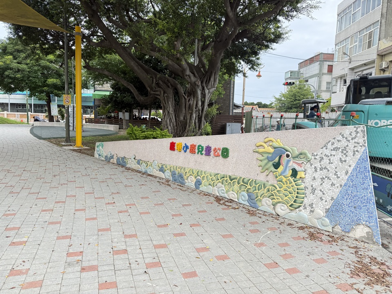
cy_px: 147
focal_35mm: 24
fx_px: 272
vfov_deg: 56.8
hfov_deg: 71.6
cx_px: 196
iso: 80
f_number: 1.78
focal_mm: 6.76
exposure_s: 1/1139
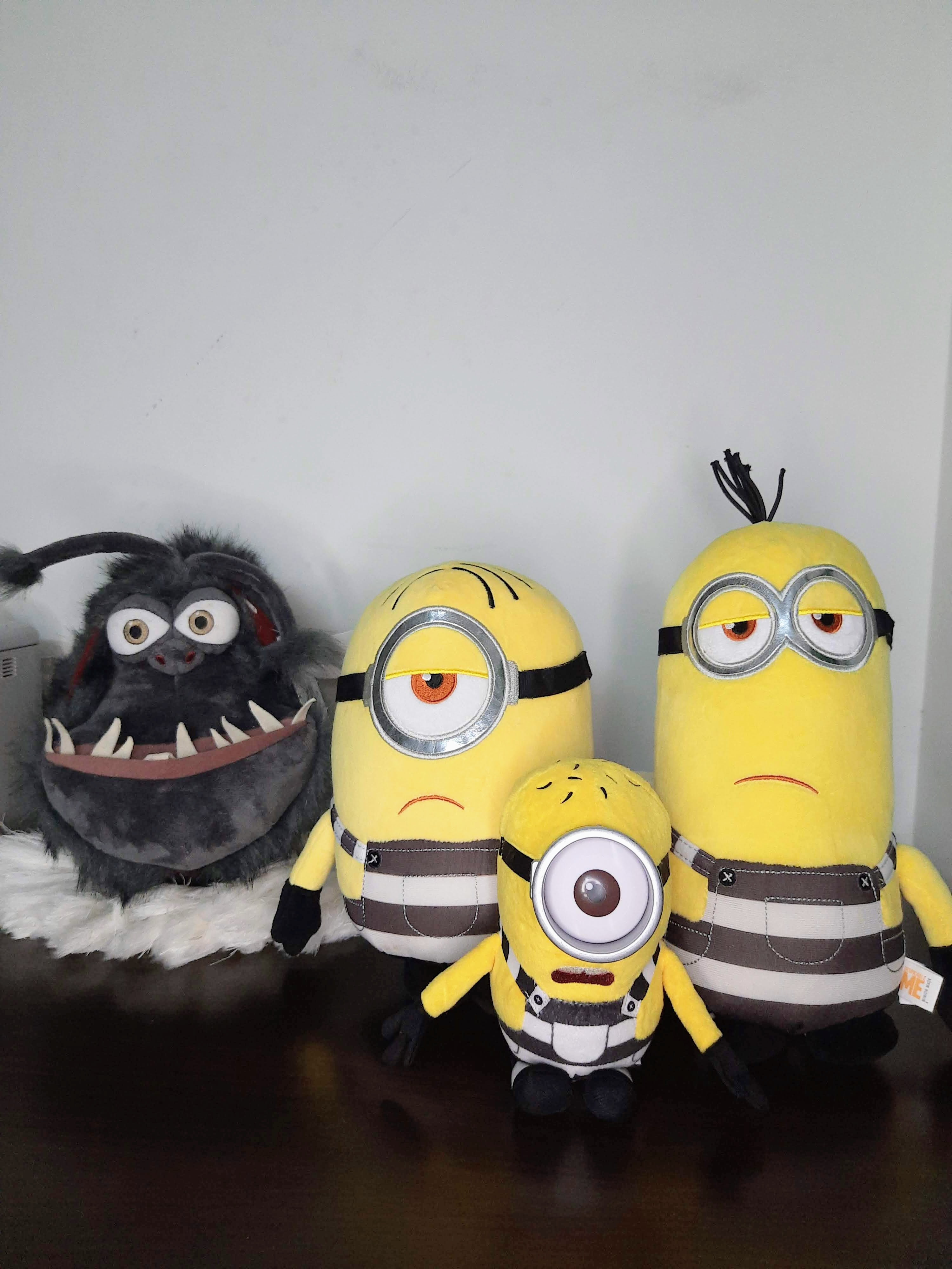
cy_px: 634
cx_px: 476
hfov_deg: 54.9
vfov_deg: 69.4
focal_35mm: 25
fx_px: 917
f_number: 2
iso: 250
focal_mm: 4.6
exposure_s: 1/50
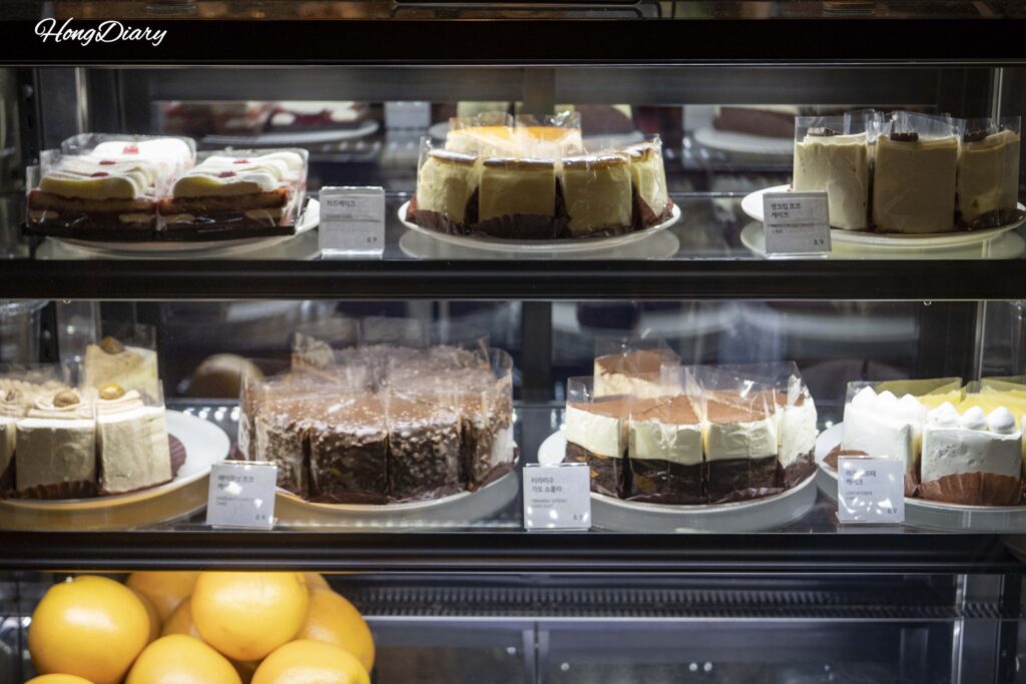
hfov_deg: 34.5
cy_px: 342
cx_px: 513
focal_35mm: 58
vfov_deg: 23.4
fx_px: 1653
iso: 2500
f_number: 5.6
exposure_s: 1/160
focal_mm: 58
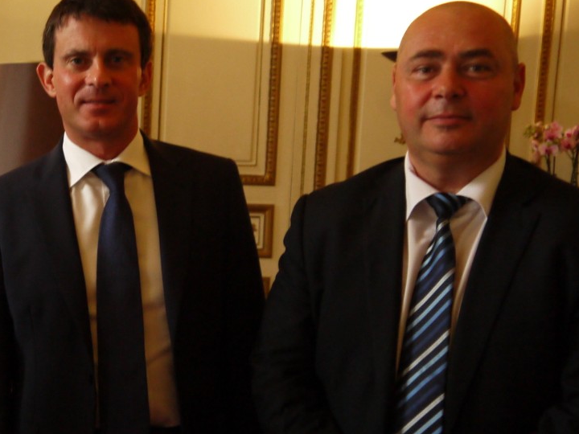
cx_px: -5
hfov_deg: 26.9
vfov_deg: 21.6
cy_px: 271
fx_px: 1137
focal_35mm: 68
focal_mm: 15
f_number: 3.6
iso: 800
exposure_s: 1/60
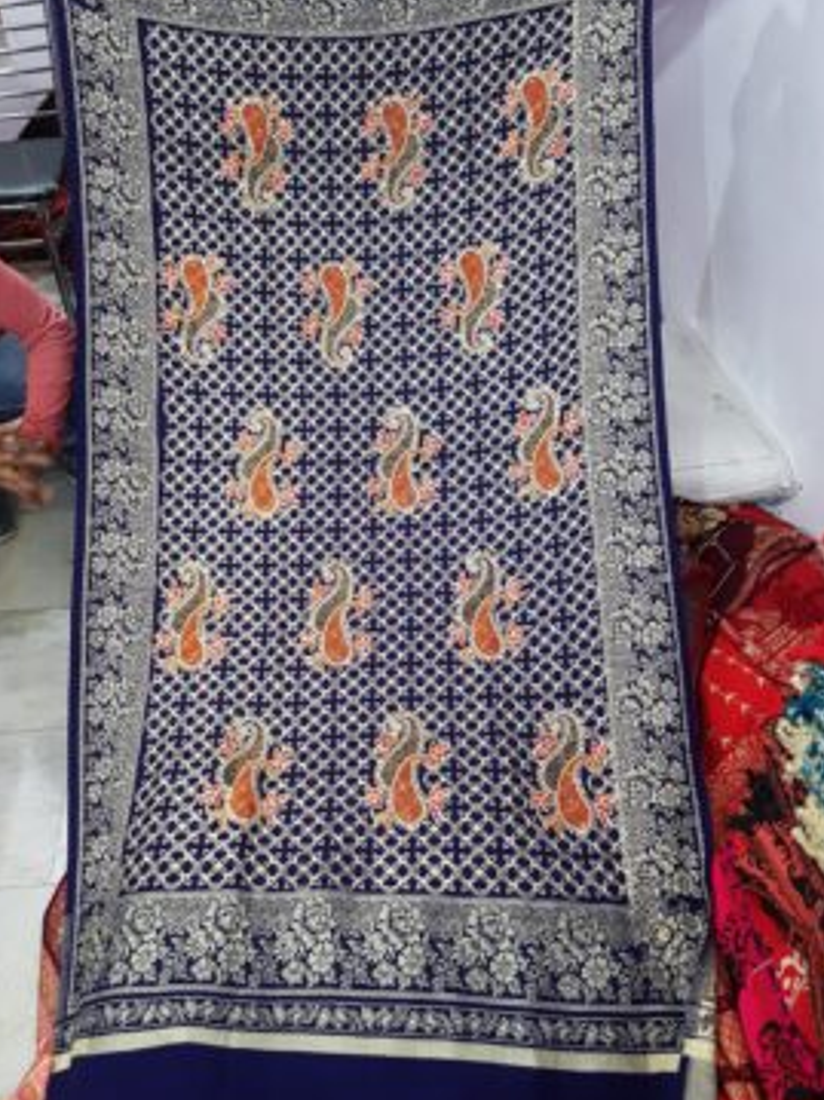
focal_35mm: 29
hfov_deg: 48.2
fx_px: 921
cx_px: 380
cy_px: 524
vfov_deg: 61.6
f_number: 1.7
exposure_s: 1/17
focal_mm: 4.2
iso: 200
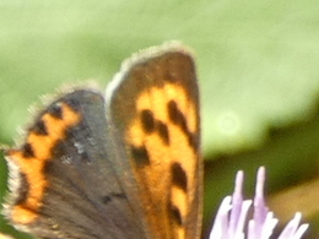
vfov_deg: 5.0
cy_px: 343
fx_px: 2719
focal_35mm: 295
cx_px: 133
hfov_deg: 6.7
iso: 100
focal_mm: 16
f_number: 4.7
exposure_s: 1/80
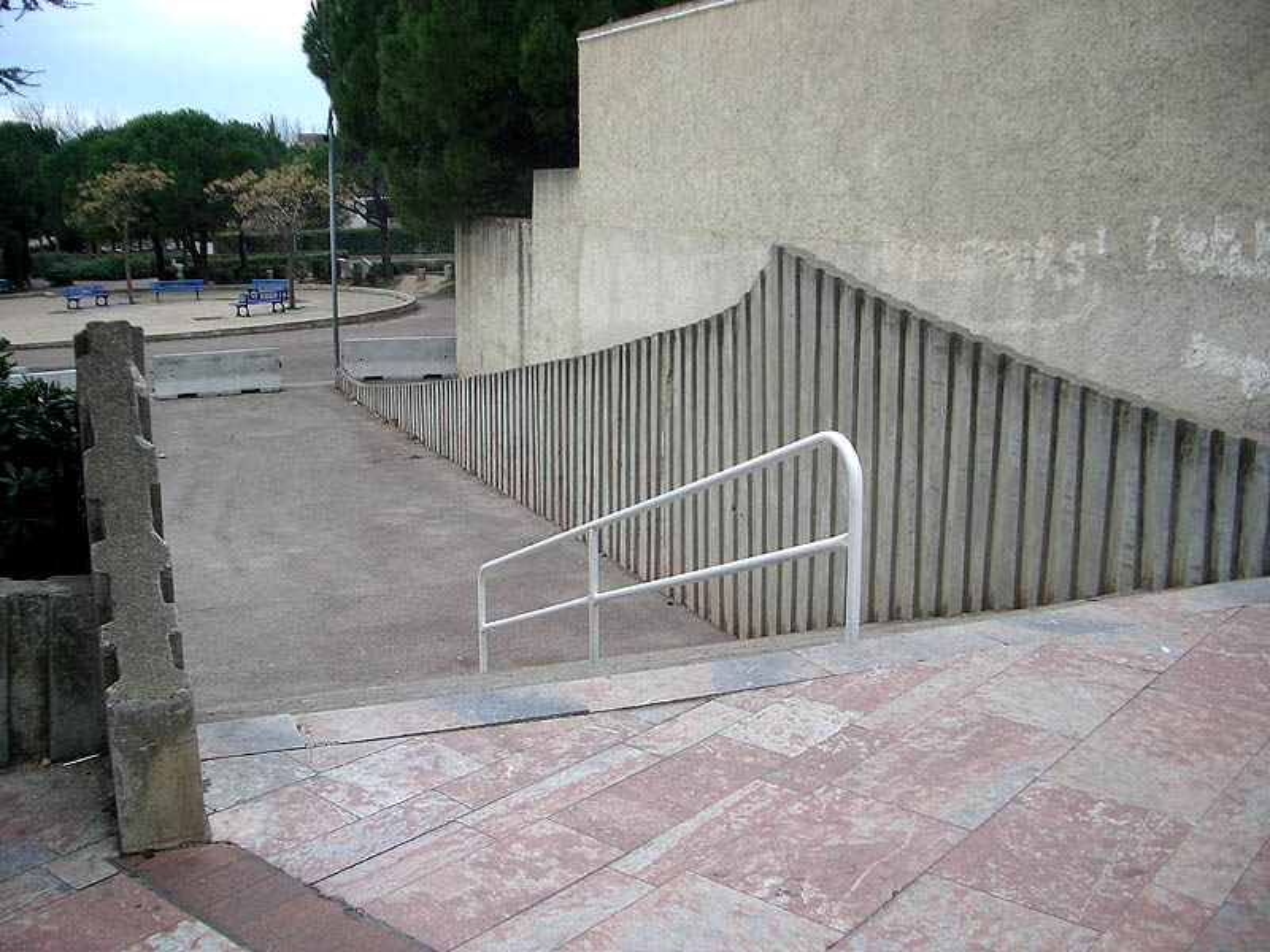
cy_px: 476
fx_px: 1284
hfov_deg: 52.6
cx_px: 635
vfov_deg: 40.7
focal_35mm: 35
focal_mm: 5.8
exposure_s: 1/320
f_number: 2.6
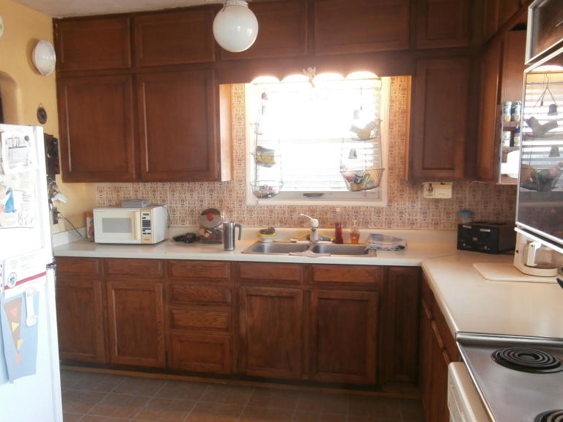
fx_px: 520
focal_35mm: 32
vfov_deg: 44.1
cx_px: 233
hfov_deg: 56.5
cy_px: 231
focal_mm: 4.2
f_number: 3
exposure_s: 1/13
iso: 200
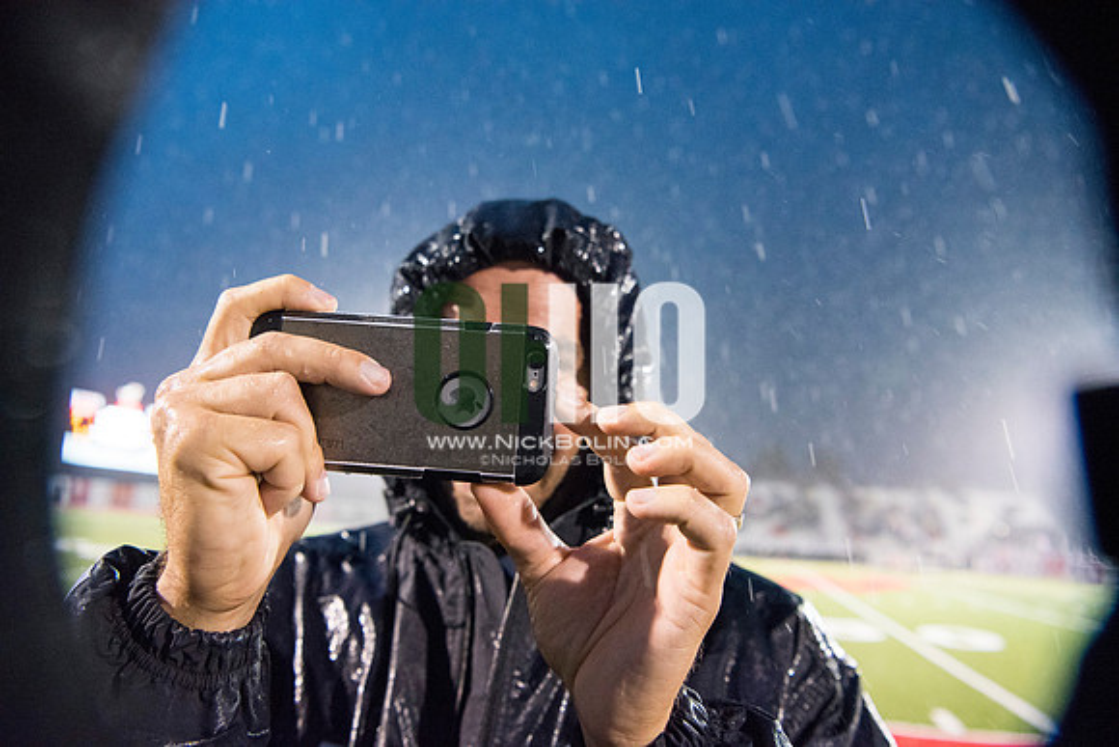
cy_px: 374
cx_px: 560
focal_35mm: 24
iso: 3200
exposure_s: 1/320
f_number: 4
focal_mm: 24
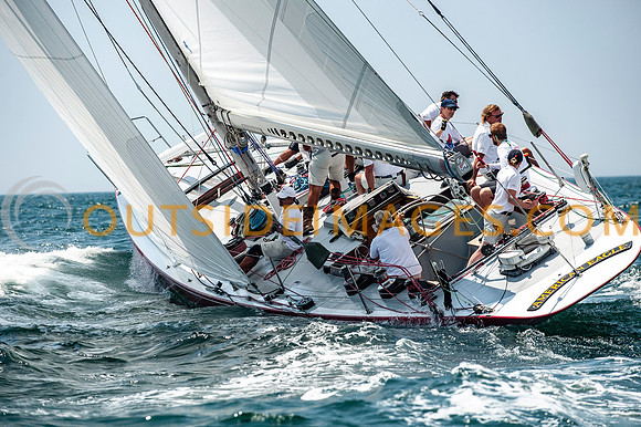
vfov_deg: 7.5
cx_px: 312
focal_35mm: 184
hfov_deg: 11.2
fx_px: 3265
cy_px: 213
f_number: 5
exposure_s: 1/3200
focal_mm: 175
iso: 320
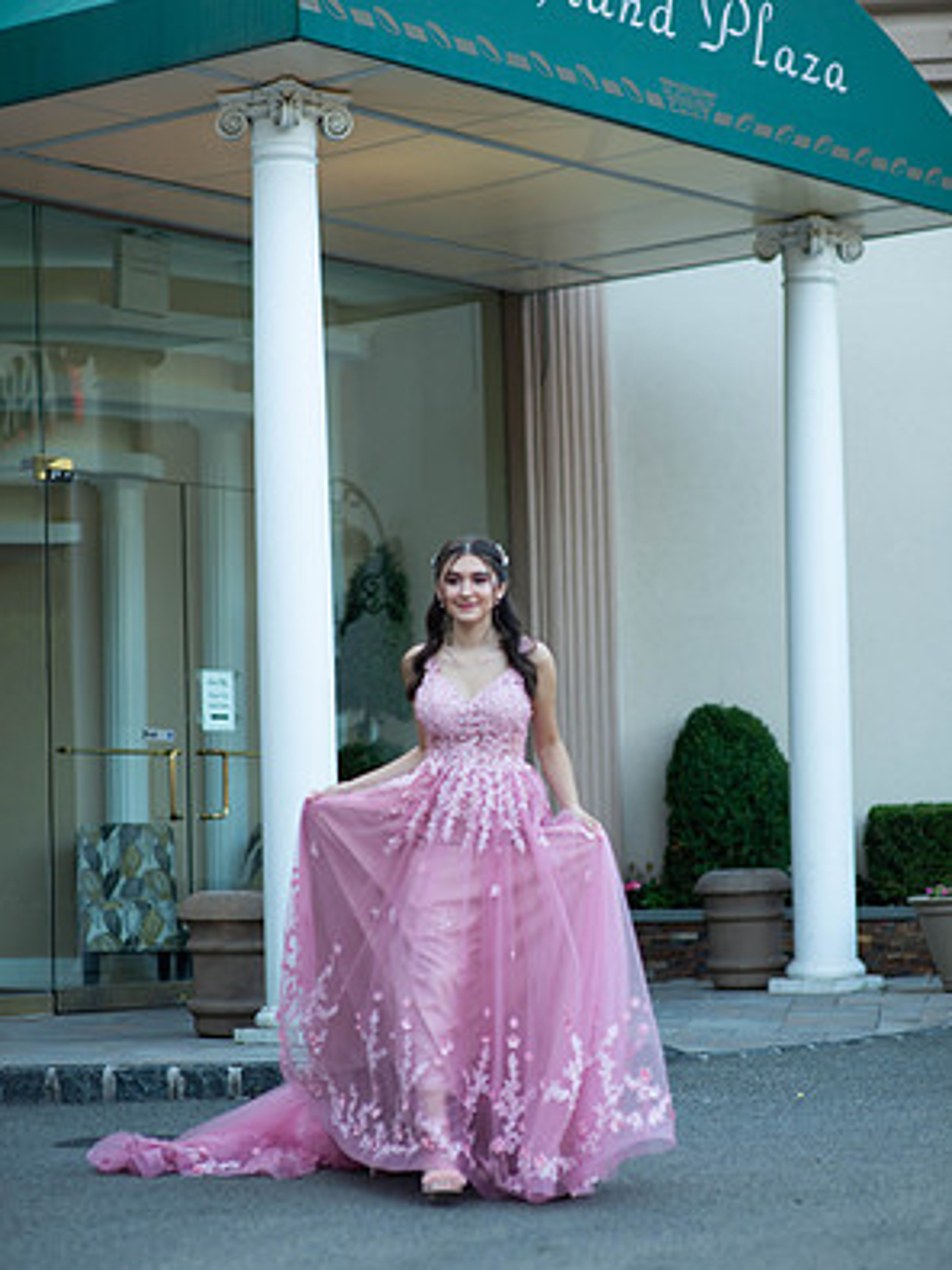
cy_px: 646
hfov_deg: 15.9
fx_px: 3412
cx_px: 474
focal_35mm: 93
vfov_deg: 21.1
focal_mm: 85
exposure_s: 1/640
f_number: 2
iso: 250
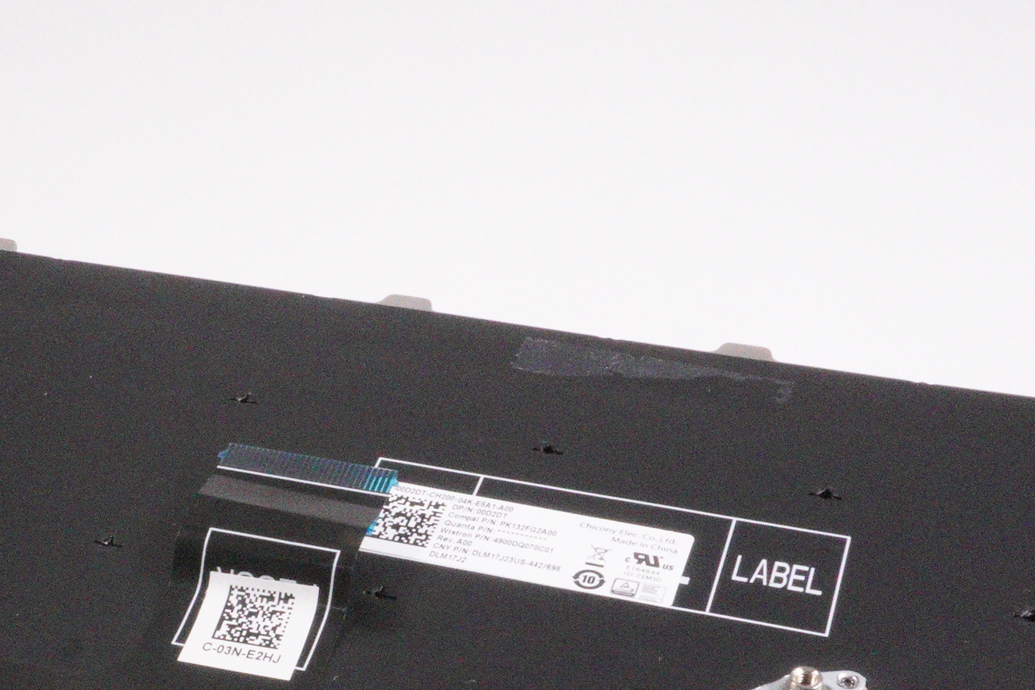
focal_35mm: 66
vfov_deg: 20.2
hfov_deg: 29.9
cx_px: 242
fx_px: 1898
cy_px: 610
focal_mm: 20
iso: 12800
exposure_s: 1/250
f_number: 25
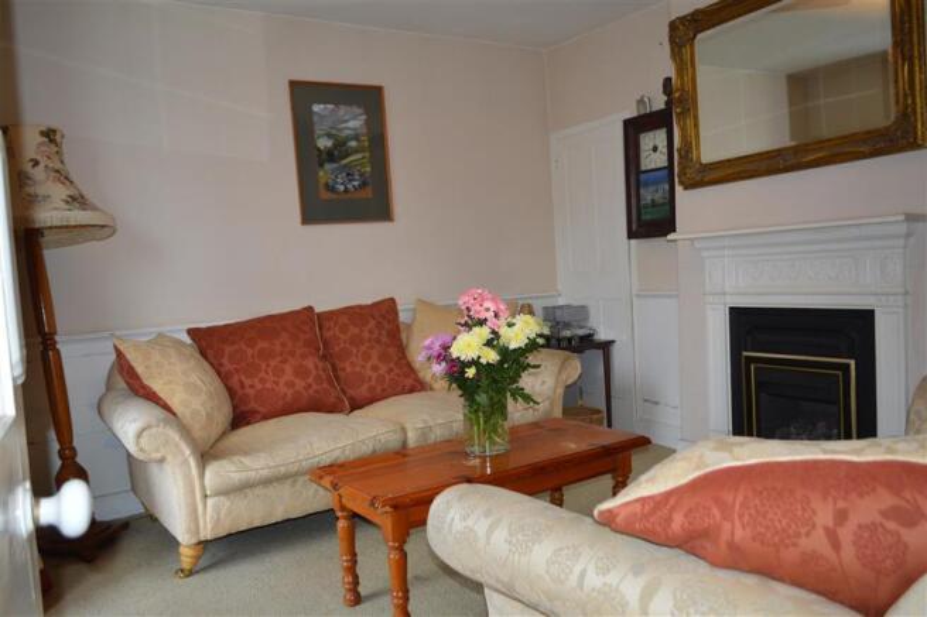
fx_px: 695
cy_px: 308
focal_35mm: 27
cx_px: 464
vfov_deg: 47.9
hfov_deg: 67.4
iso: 500
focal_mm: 18
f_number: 3.5
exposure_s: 1/60
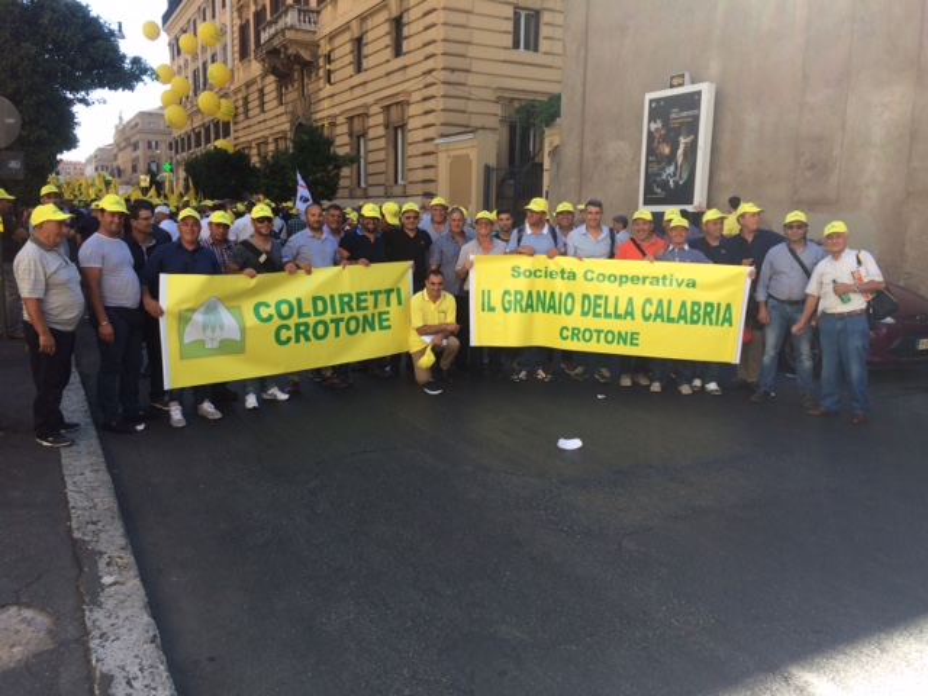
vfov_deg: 48.2
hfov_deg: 61.7
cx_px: 464
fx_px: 777
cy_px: 348
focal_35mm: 29
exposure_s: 1/540
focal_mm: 4.15
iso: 32
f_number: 2.2
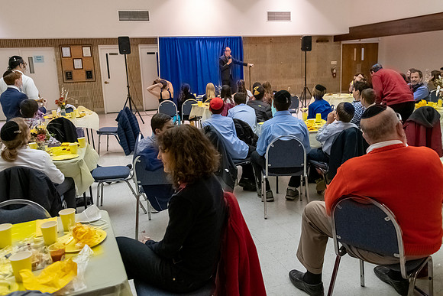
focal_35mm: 31
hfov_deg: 60.5
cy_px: 136
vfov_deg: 42.5
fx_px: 379
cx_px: 232
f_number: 2.8
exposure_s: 1/125
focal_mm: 19
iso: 3200
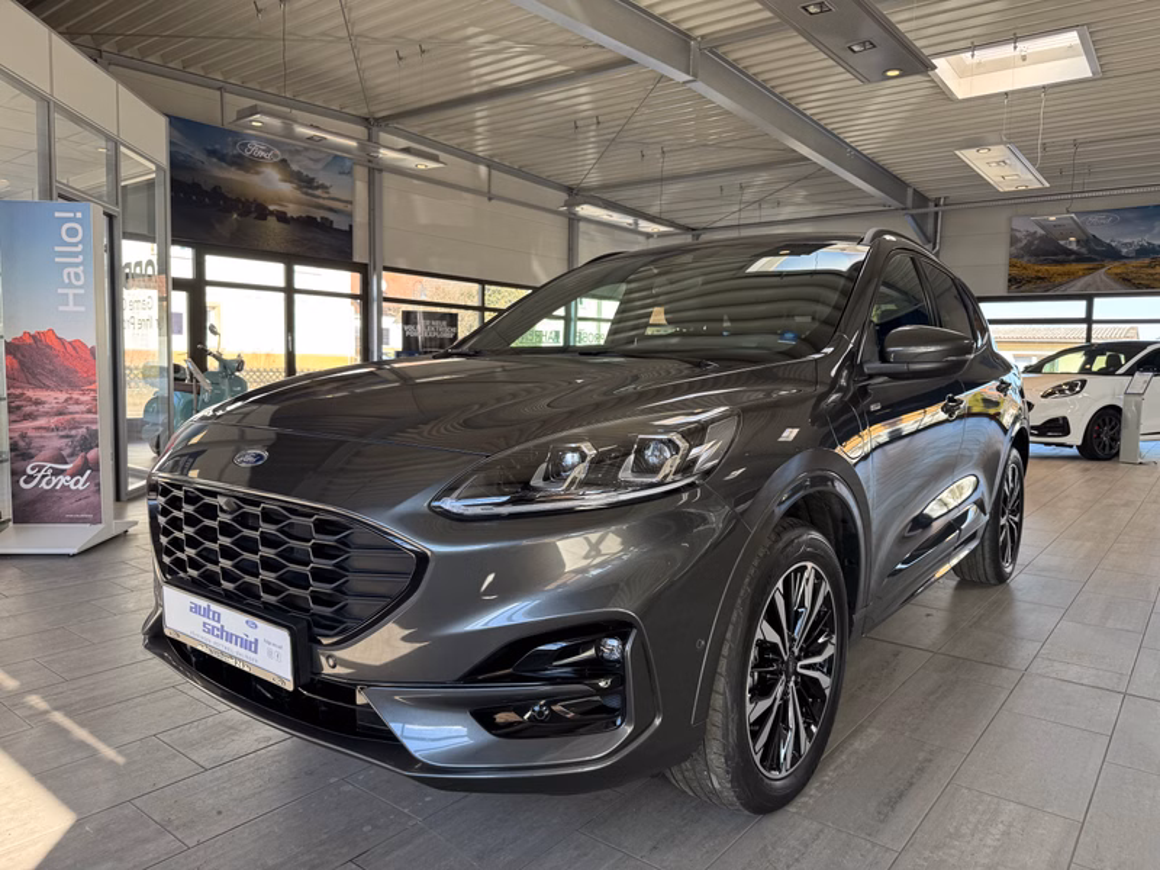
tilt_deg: -4.9
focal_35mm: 24
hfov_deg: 71.6
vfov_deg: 56.8
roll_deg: -1.0
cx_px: 580
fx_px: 804
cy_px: 435
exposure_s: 1/168
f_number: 1.78
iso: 80
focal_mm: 6.76
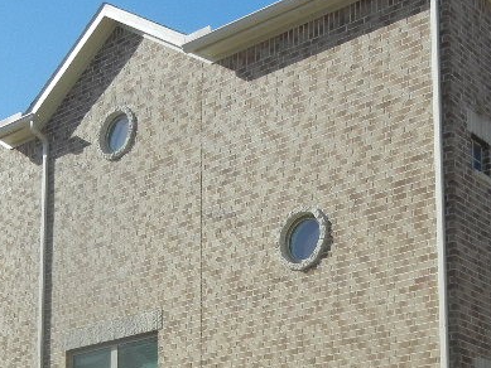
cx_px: 227
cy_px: 436
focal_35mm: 79
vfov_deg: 17.8
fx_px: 1121
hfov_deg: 24.7
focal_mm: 5.4
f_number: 7
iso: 160
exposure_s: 1/480
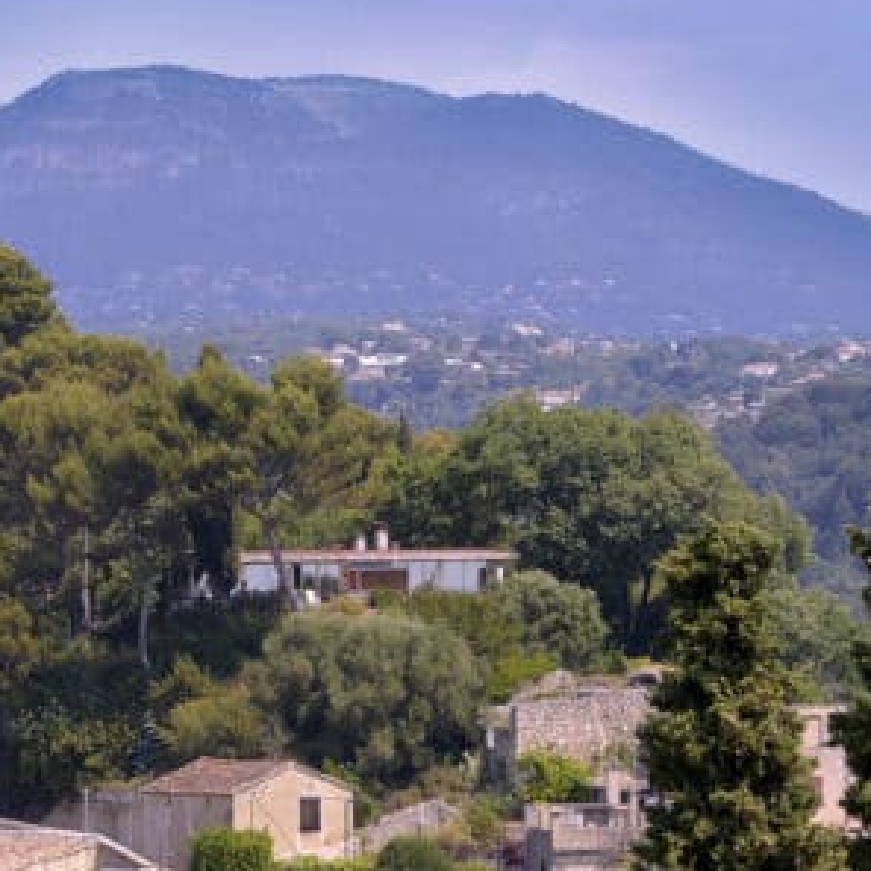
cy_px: 694
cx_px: -219
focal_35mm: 231
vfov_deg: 7.6
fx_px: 6576
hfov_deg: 7.5
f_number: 10
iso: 200
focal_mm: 85
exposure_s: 1/250
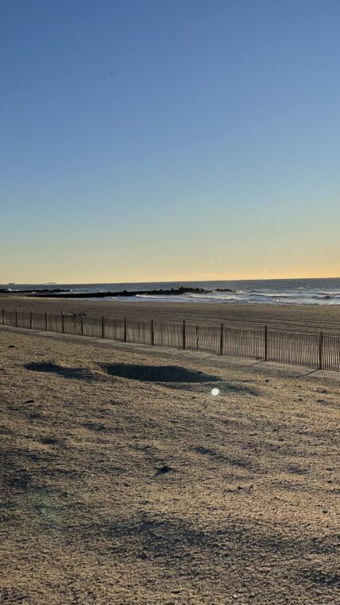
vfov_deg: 52.8
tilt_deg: -2.4
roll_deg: +1.7
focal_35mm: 38
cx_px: 343
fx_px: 609
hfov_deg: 29.1
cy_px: 302
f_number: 1.6
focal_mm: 4.2
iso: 32
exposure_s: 1/6494
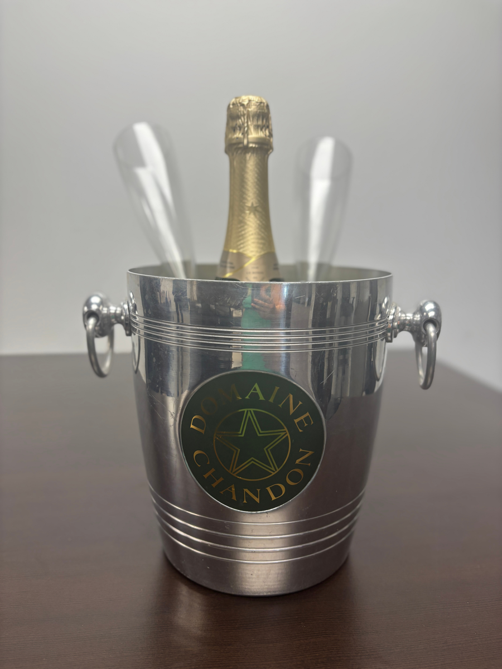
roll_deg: -0.5
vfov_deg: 67.3
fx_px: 503
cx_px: 251
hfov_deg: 53.1
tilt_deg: -10.9
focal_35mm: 26
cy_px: 334
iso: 80
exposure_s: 1/120
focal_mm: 5.96
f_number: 1.6
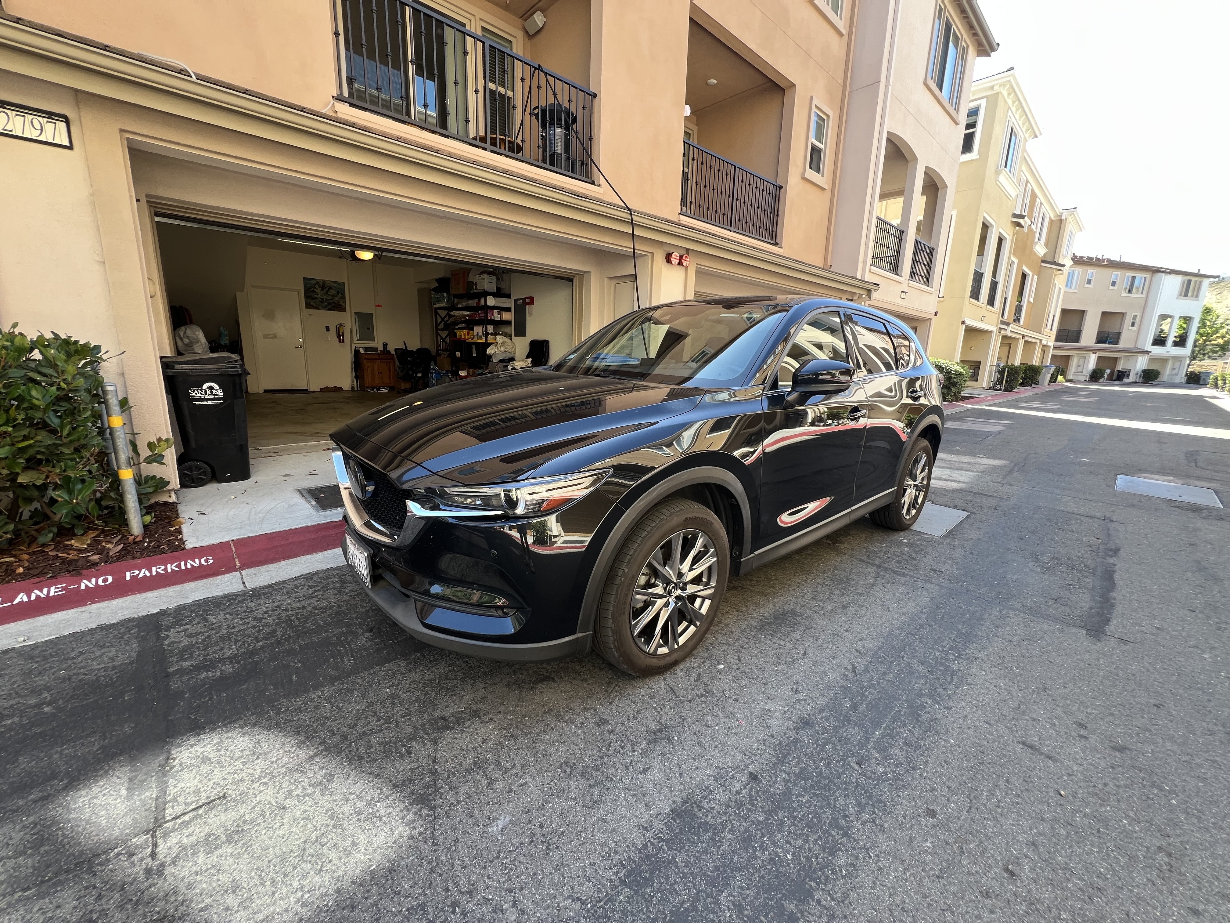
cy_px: 462
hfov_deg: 106.2
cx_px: 615
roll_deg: -1.0
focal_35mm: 13
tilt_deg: -12.7
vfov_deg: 89.9
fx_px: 462
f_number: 1.8
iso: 50
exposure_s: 1/99
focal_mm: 1.57
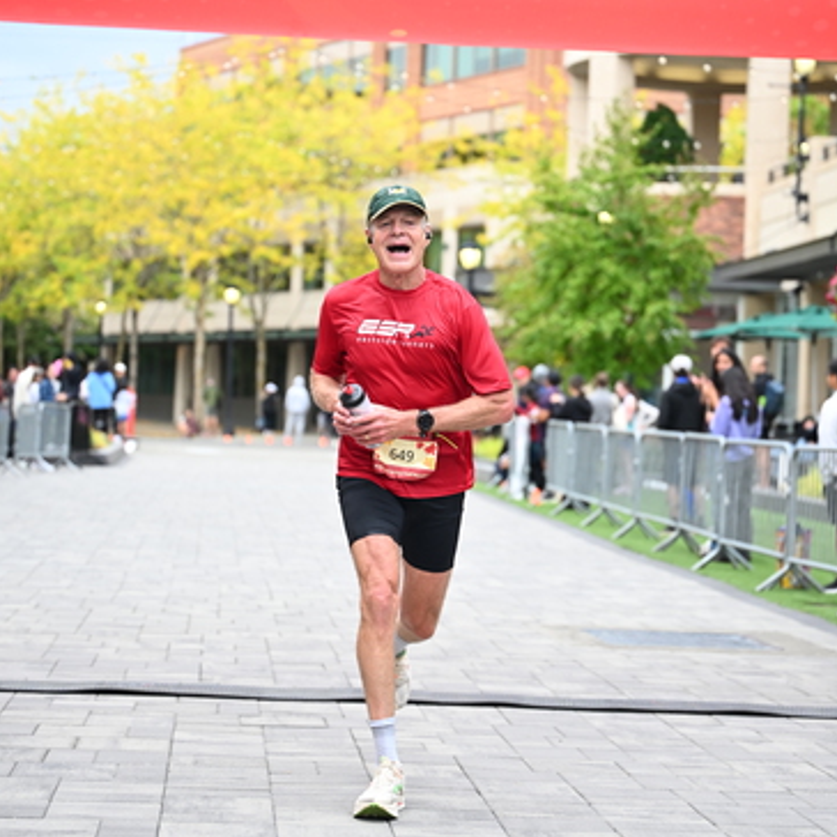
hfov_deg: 19.3
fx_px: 2462
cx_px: 420
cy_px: 338
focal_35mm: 90
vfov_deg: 19.3
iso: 800
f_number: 2.8
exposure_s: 1/1600
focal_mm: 70
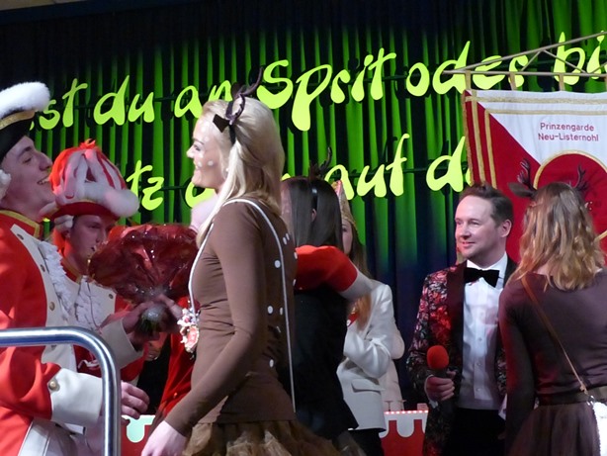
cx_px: 304
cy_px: 228
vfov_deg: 22.3
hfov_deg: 29.4
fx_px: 1158
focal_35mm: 66
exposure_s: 1/200
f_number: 4
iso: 1600
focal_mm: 11.9
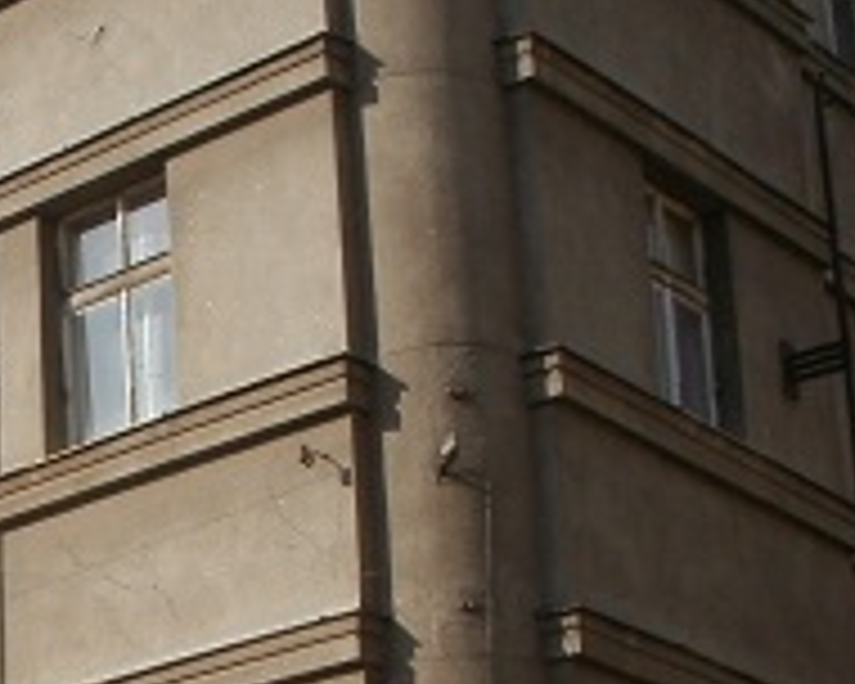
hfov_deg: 14.5
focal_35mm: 125
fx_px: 3163
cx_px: -369
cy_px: 902
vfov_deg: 12.0
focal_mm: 6.3
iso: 100
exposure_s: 1/640
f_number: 5.6
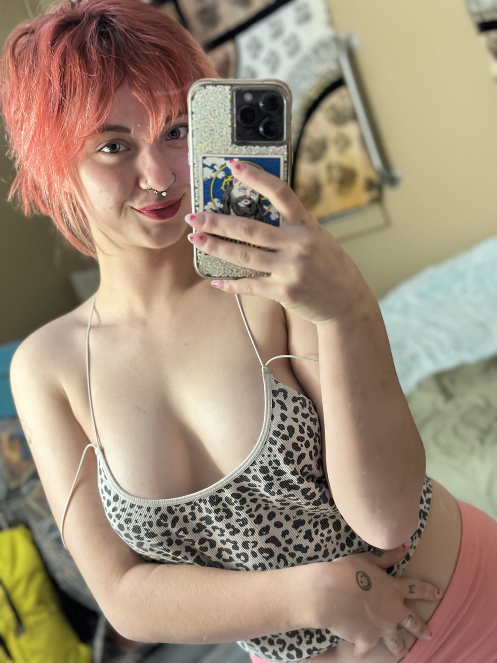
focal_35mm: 48
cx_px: 248
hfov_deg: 30.3
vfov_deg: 39.7
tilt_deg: -15.8
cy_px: 332
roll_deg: +22.2
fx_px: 919
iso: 1000
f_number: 1.78
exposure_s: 1/15
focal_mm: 6.86
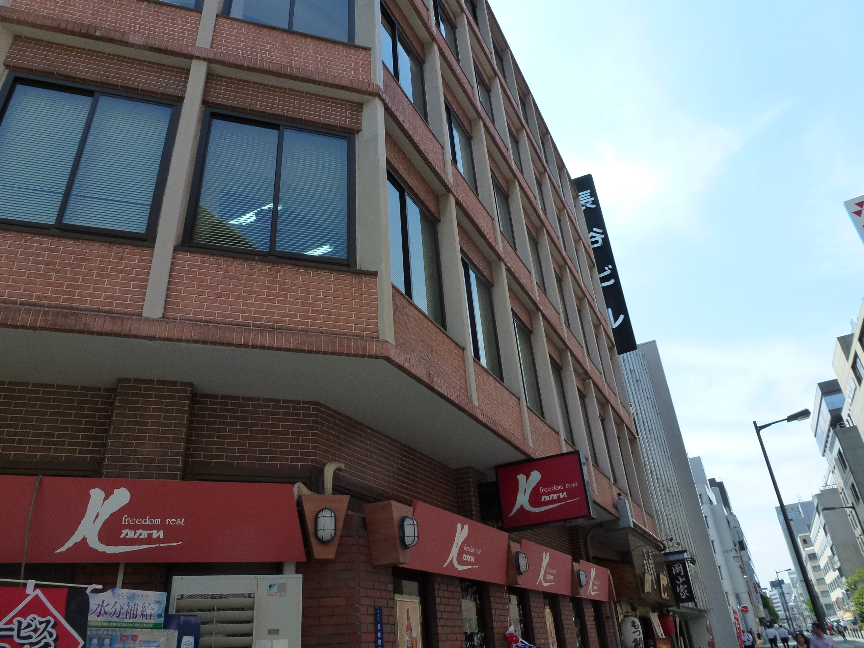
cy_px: 324
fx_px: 599
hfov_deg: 71.6
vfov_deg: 56.8
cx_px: 432
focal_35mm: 24
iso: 160
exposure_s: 1/500
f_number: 4
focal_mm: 4.3
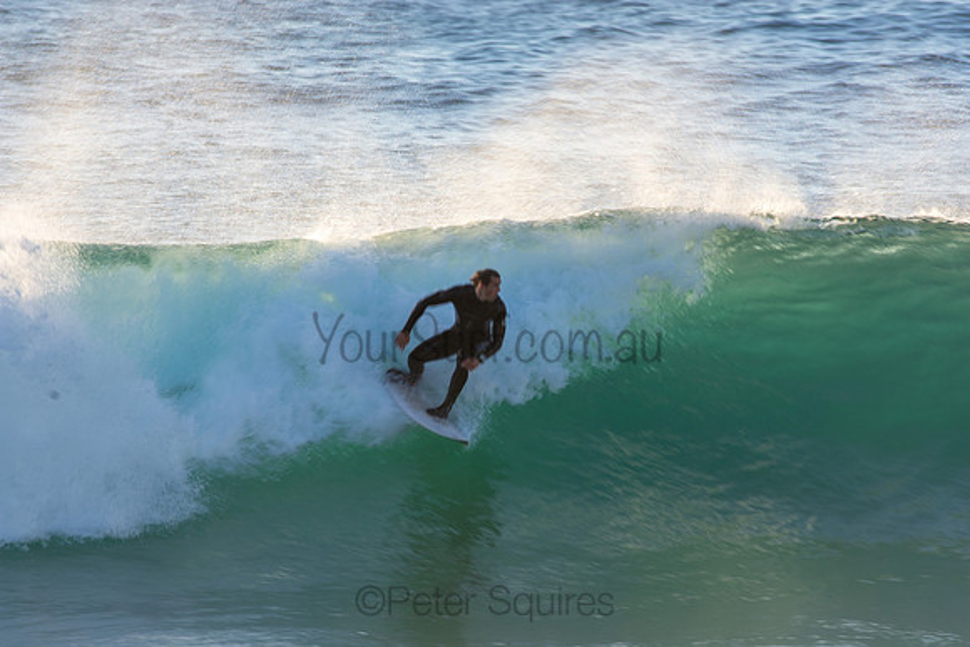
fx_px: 20212
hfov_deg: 2.7
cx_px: 485
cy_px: 324
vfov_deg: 1.8
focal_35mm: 750
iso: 100
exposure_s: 1/60
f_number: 11
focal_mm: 500
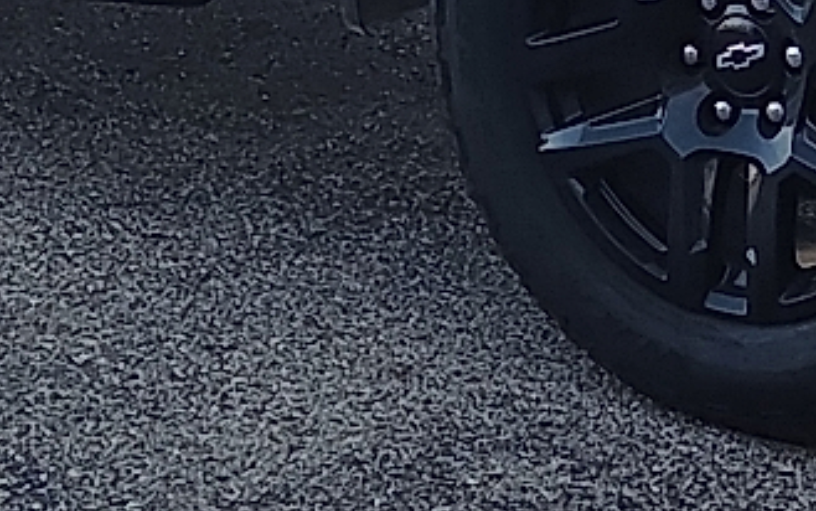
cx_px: 481
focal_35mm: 165
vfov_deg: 7.7
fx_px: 3671
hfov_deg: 12.7
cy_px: -469
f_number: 1.8
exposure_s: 1/769
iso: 25
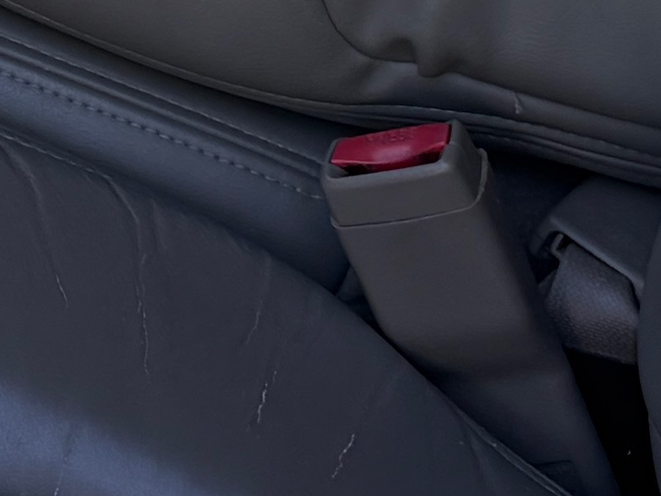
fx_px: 3208
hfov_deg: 11.0
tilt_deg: -21.5
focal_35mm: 168
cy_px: -393
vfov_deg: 8.5
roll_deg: -0.2
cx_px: -533
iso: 100
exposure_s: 1/407
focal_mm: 6.76
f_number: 1.78
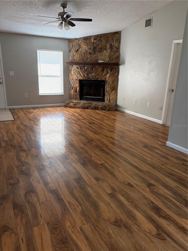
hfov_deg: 53.1
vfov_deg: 67.3
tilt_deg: -15.3
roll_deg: -1.0
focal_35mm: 26
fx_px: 188
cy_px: 126
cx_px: 94
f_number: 1.6
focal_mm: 5.96
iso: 200
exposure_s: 1/120
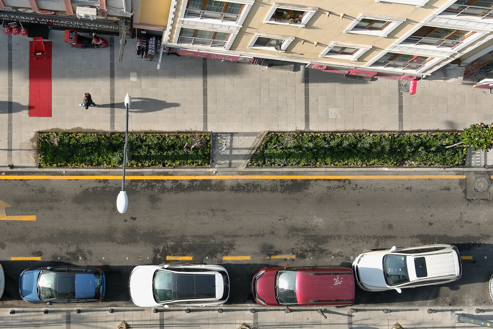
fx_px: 671
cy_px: 227
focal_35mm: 49
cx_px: 125
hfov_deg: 39.3
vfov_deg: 27.3
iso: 100
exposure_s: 1/320
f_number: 2.8
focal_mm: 10.57
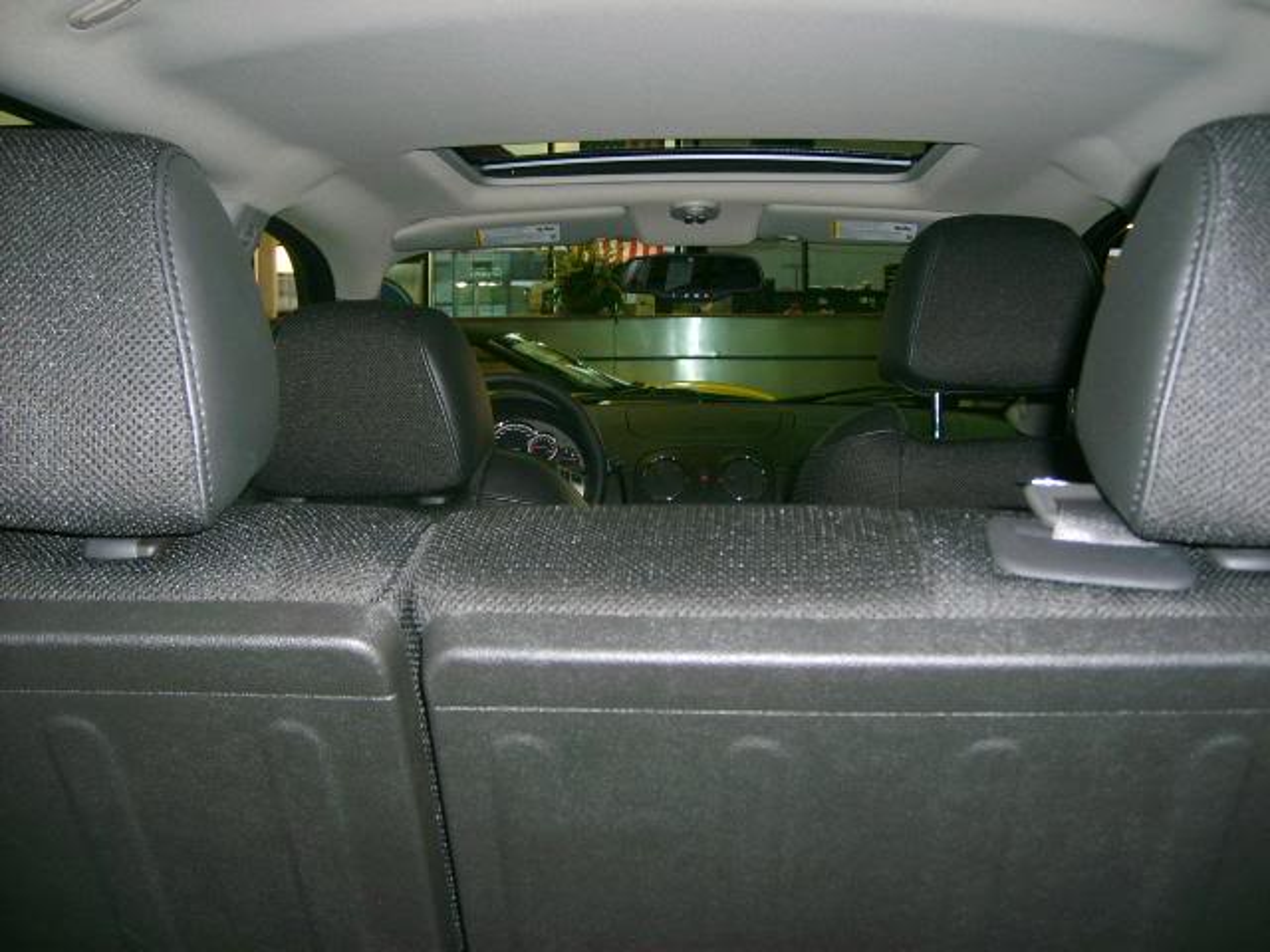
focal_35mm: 35
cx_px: 635
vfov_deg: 40.7
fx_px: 1284
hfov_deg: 52.6
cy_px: 476
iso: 100
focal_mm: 5.8
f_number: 2.8
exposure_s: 1/30
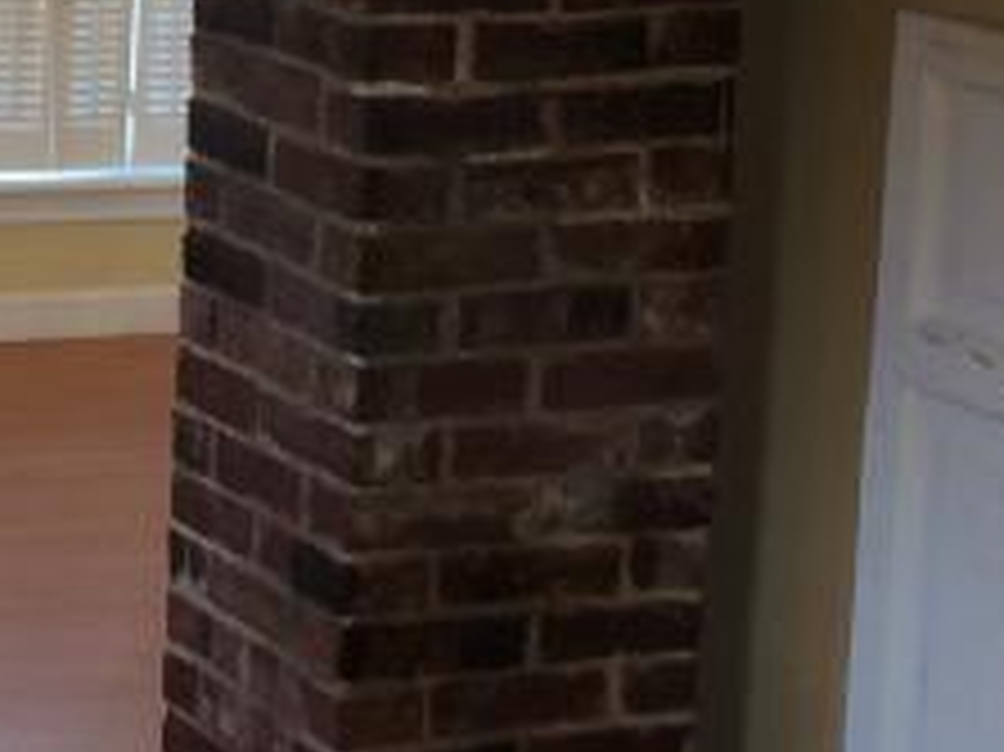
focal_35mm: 133
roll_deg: -1.2
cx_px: -9
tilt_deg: -8.1
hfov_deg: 14.6
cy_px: 81
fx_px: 3855
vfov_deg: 11.1
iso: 40
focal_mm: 4.15
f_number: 2.2
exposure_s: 1/30
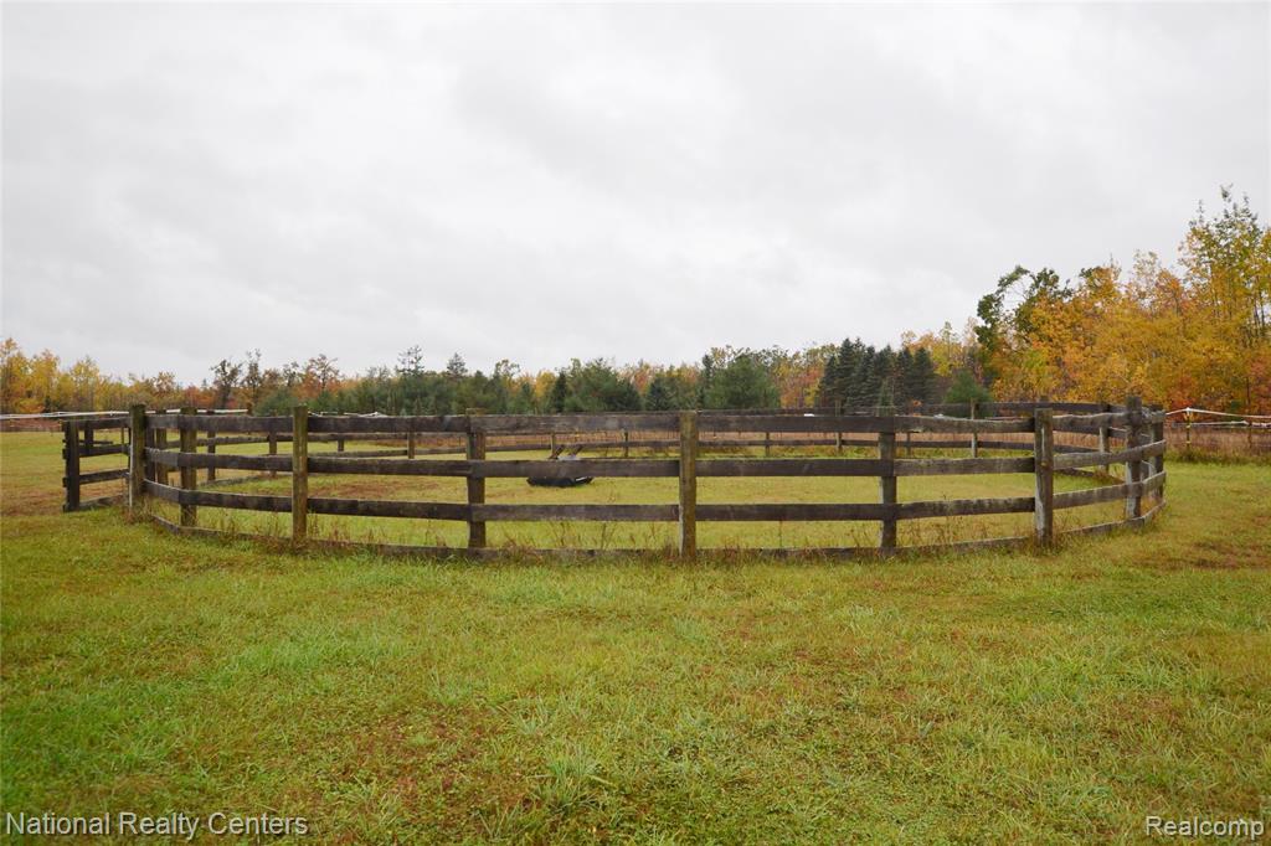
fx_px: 900
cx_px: 636
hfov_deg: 70.5
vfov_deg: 50.4
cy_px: 423
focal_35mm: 26
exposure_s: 1/200
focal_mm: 17
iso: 100
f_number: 5
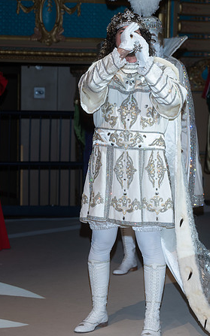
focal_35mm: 116
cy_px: 168
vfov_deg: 18.0
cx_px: 99
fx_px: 1063
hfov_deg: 11.3
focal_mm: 113
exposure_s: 1/160
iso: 320
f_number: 5.6
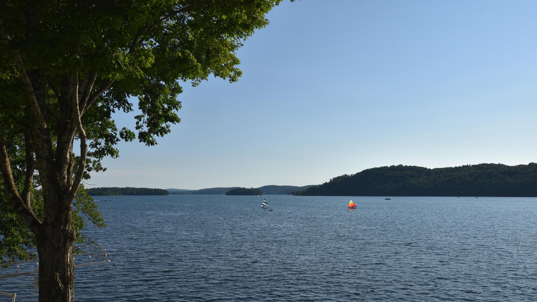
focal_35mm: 32
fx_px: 456
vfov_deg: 36.6
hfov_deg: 61.0
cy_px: 170
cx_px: 271
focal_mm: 20
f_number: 13
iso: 100
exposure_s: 1/200
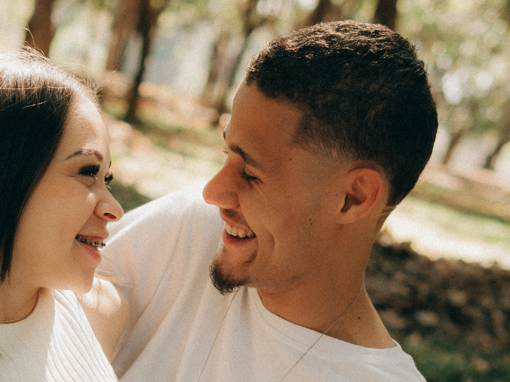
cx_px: 115
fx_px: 1562
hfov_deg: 18.4
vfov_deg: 13.4
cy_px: 512
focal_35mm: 106
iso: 100
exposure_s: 1/125
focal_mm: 30
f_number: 2.2
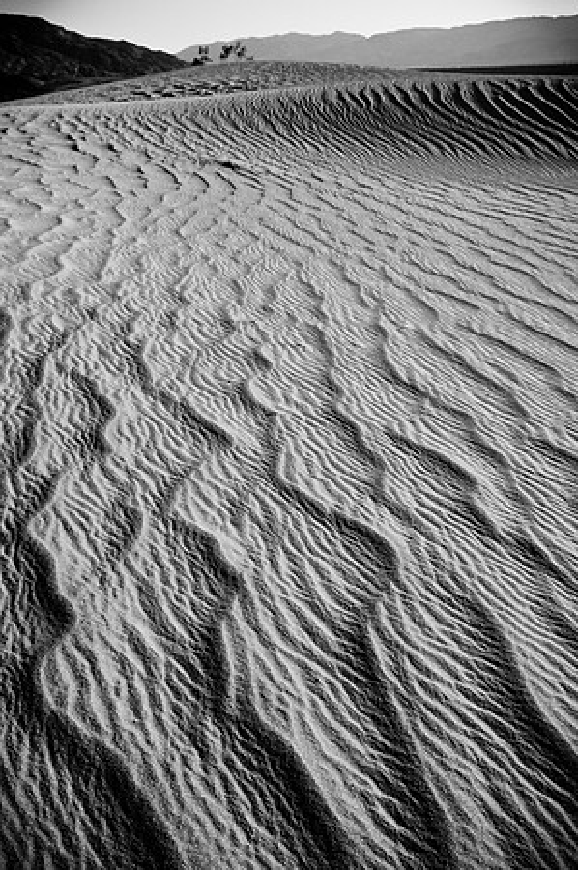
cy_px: 435
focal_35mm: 28
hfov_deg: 45.6
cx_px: 289
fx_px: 688
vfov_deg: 64.6
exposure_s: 1/400
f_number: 6.3
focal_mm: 19
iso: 400
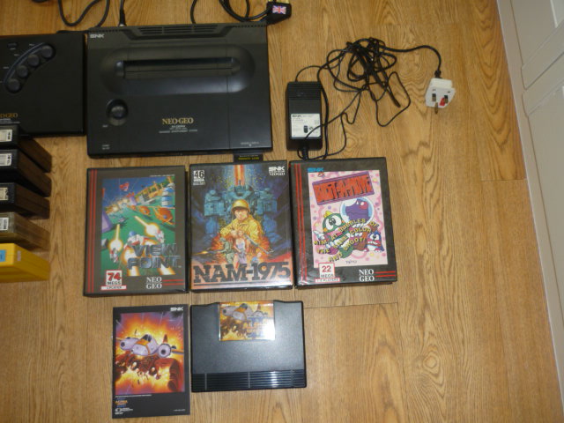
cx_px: 282
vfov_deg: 42.9
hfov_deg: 55.4
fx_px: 538
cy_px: 212
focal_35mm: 33
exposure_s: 1/30
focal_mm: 5.5
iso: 100
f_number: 2.8
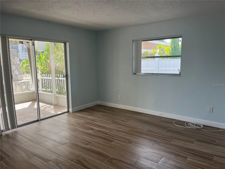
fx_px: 169
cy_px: 84
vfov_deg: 53.1
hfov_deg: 67.3
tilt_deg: -7.4
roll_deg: +1.5
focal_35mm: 26
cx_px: 112
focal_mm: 5.1
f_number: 1.6
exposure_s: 1/207
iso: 40
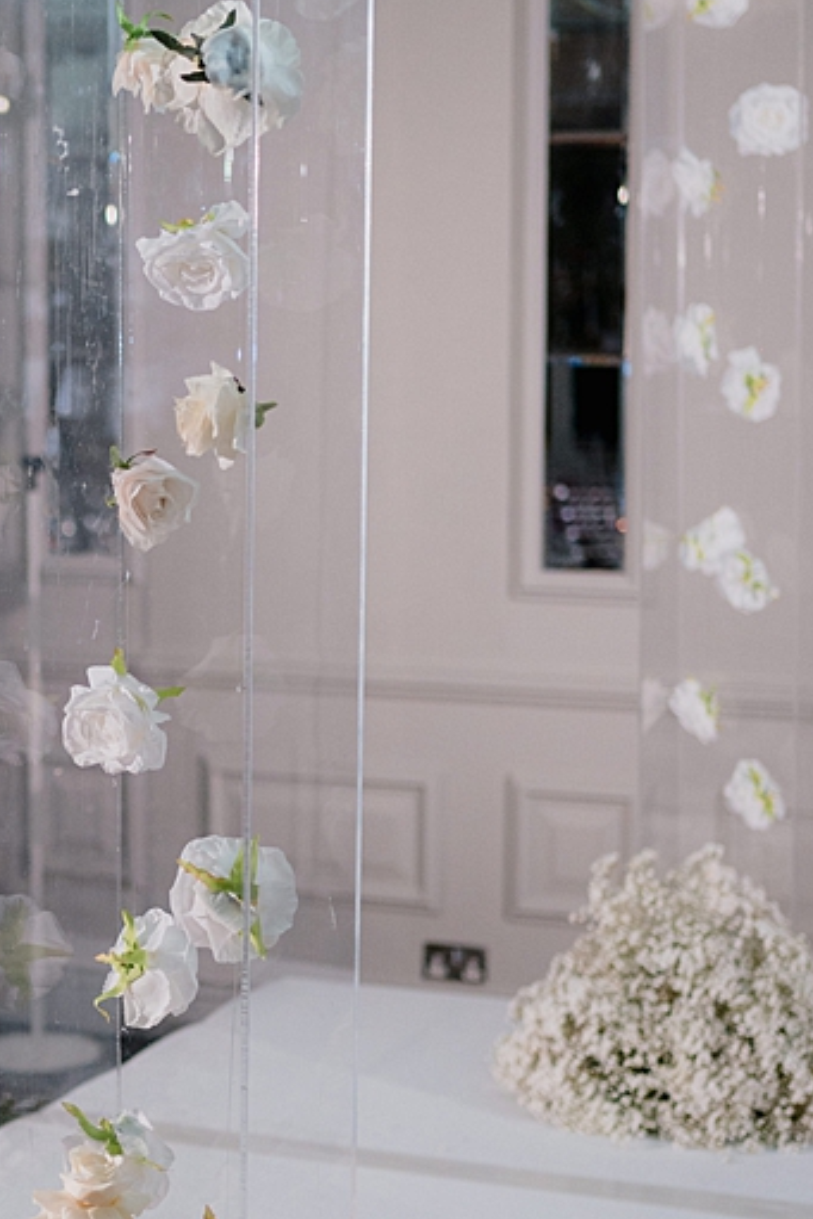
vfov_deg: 26.3
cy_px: 645
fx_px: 2606
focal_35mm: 77
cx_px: 145
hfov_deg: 17.6
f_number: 1.8
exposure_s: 1/250
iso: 800
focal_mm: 35
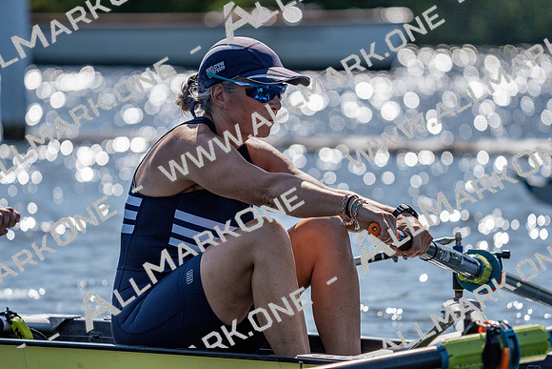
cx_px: 276
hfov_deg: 6.4
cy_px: 184
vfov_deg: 4.2
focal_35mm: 324
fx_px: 4969
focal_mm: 324
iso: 160
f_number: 6.3
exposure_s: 1/2000
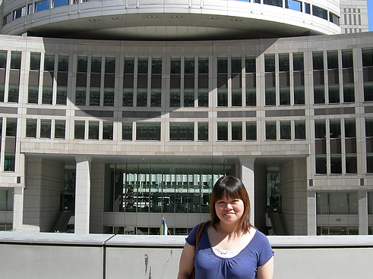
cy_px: 136
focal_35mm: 44
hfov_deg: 43.0
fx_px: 474
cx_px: 191
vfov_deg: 32.9
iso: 64
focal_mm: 7.5
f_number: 6
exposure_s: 1/248
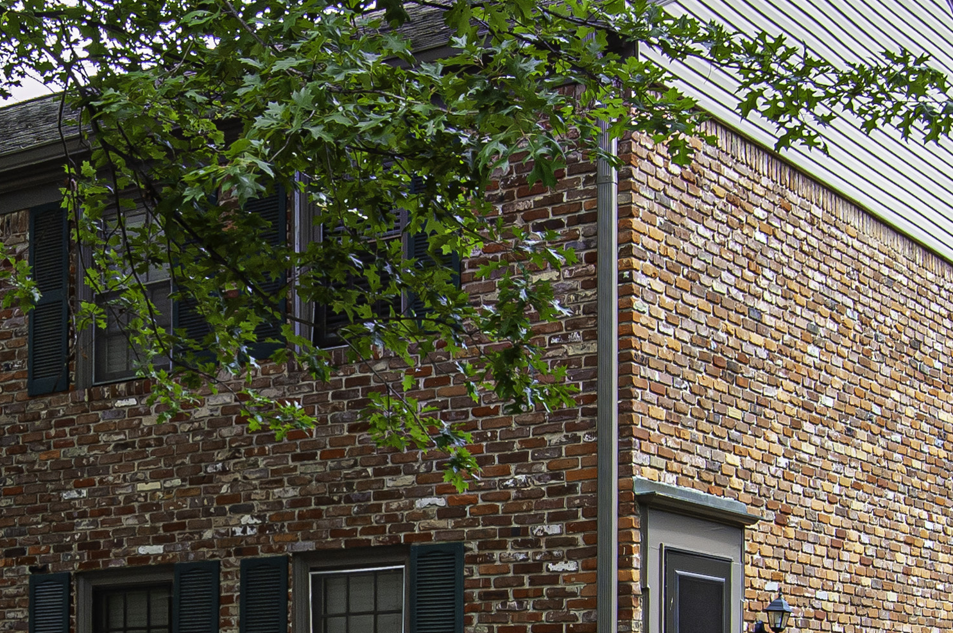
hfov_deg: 25.2
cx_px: 187
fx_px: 2089
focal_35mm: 79
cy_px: 517
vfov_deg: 17.1
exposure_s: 1/125
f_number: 8
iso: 200
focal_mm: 26
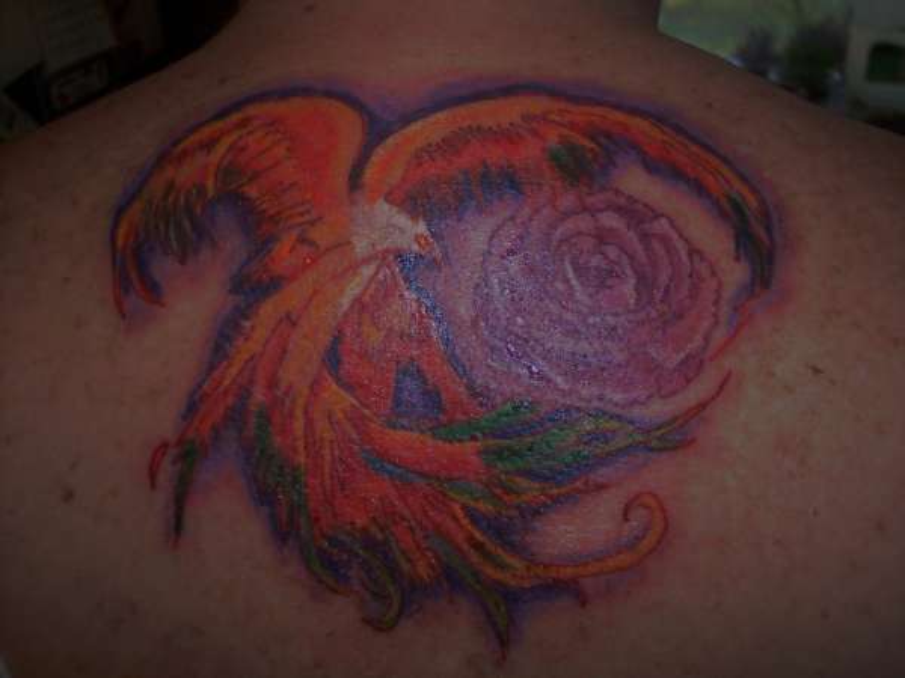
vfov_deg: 36.8
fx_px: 1020
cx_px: 452
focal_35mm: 39
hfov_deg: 47.9
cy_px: 339
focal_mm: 8
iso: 100
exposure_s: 1/60
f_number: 2.8
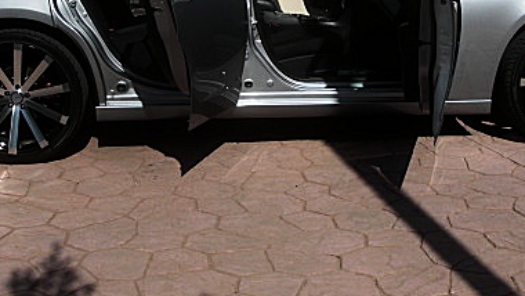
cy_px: 40
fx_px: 919
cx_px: 251
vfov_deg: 18.0
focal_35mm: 66
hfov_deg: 31.9
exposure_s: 1/200
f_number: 7.9
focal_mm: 6.3
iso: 50
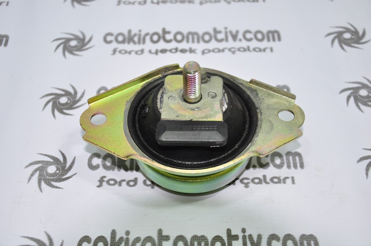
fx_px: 618
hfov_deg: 33.4
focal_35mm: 60
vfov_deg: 22.6
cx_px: 186
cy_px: 123
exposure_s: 1/40
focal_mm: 40
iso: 200
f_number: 5
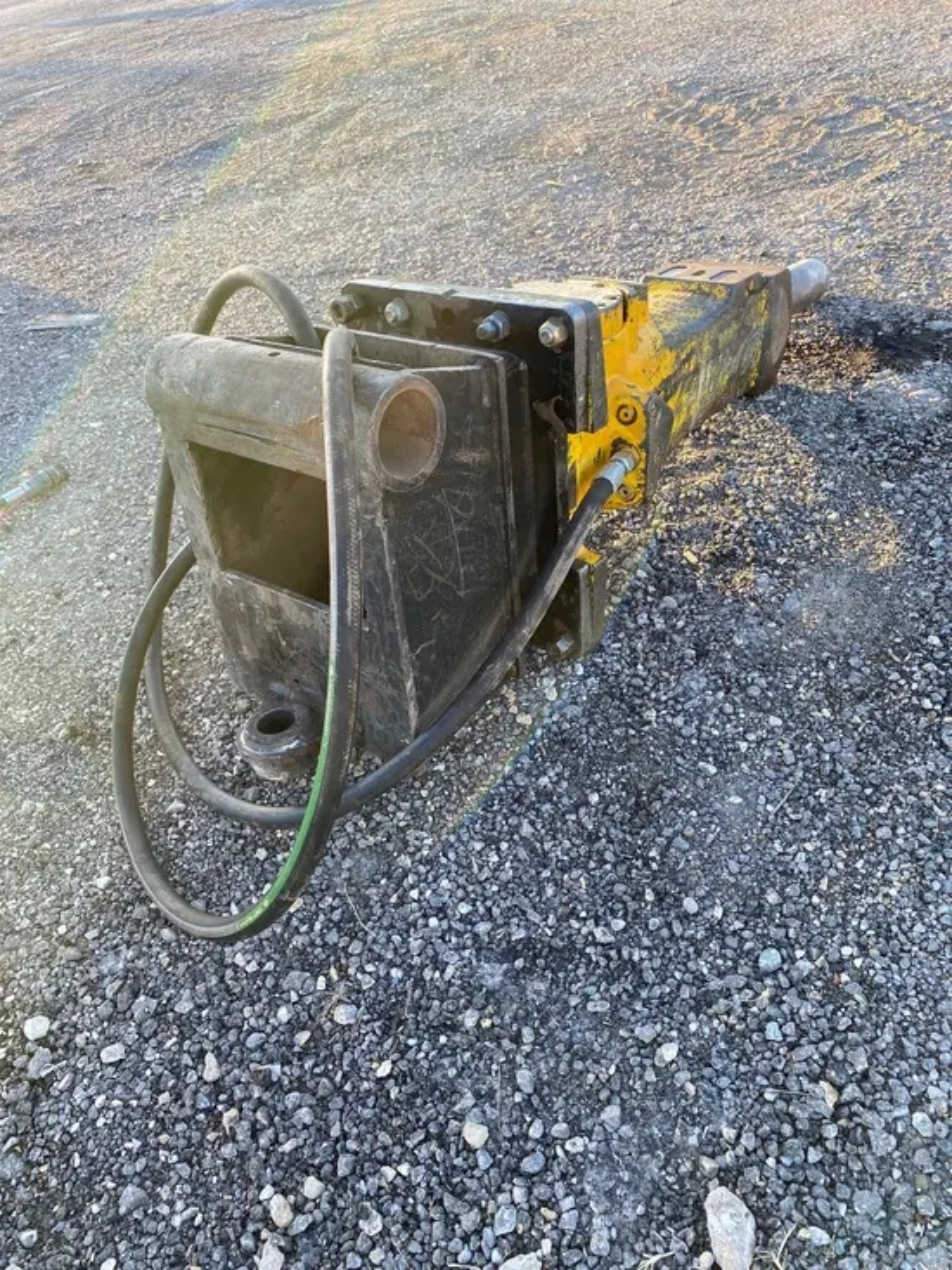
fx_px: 953
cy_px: 635
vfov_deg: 67.3
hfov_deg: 53.1
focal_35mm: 26
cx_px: 476
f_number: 1.8
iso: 32
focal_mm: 4.25
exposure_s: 1/163
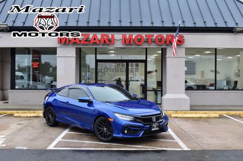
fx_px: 293
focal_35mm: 44
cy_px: 80
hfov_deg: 45.0
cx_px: 122
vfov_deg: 30.8
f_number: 8
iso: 400
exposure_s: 1/60
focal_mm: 29
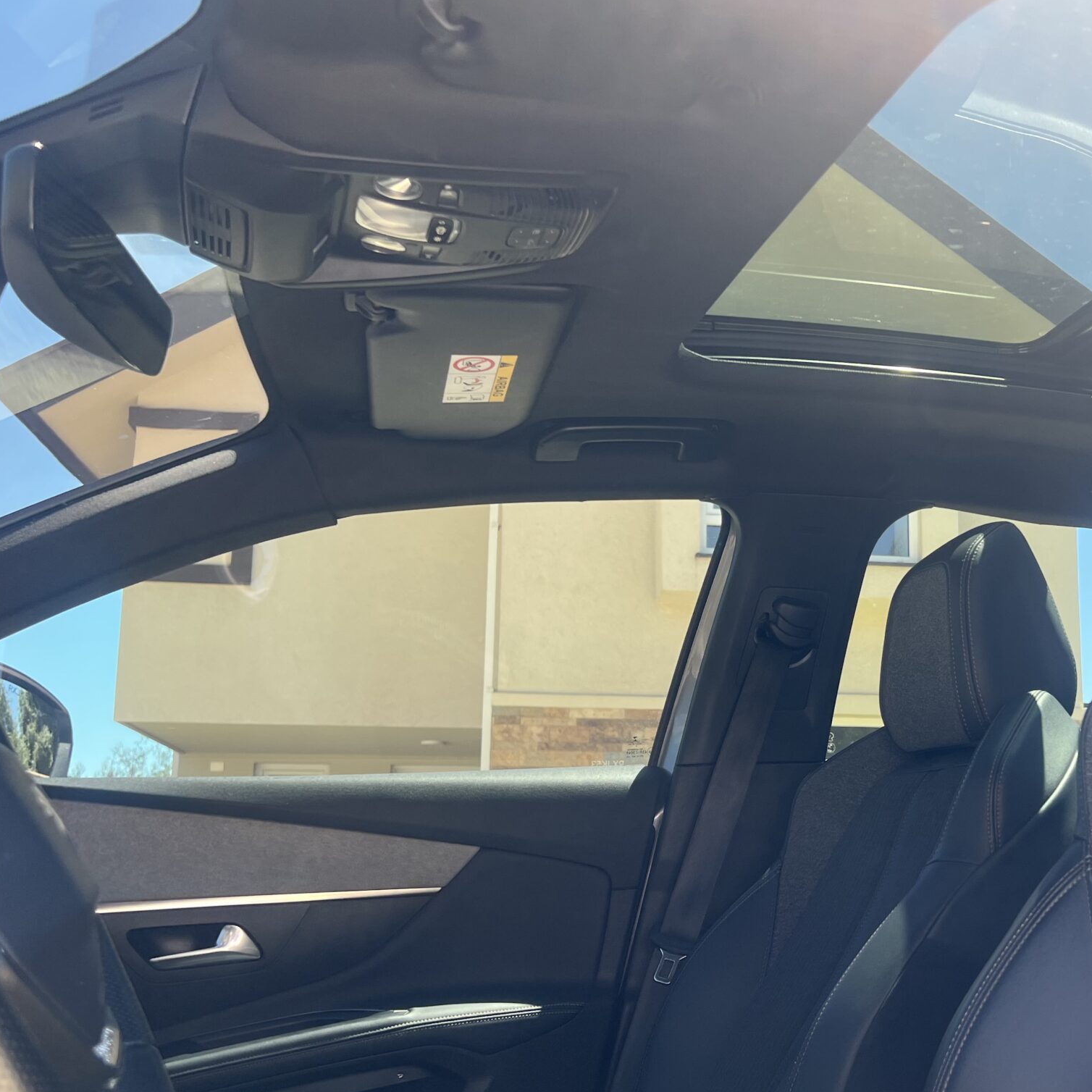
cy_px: 681
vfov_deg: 42.5
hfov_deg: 42.0
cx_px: 773
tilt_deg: +9.1
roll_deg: +0.1
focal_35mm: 39
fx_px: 1392
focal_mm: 5.7
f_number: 1.5
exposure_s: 1/164
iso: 40
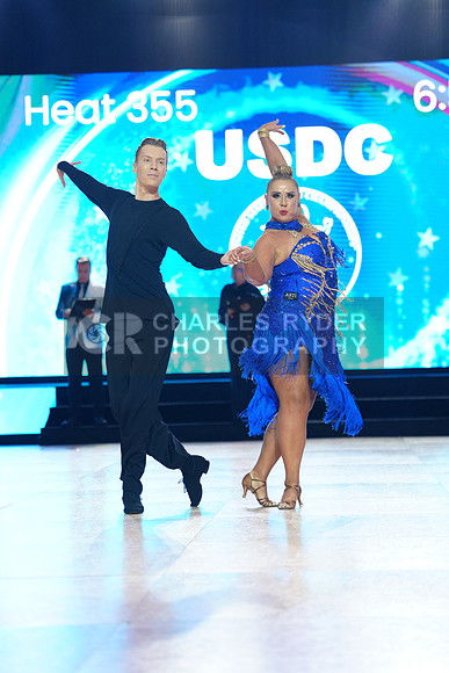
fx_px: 1776
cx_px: 224
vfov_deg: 21.5
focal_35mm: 95
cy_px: 336
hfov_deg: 14.4
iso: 2000
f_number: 2.8
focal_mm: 95
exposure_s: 1/500
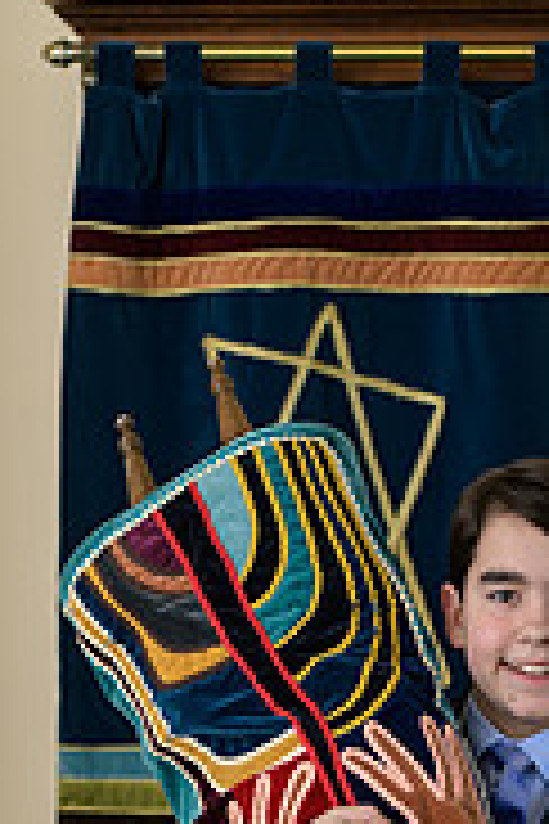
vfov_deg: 11.8
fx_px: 3934
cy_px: 842
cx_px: 333
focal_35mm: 172
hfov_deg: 8.0
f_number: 3.2
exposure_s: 1/125
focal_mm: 70
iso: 400
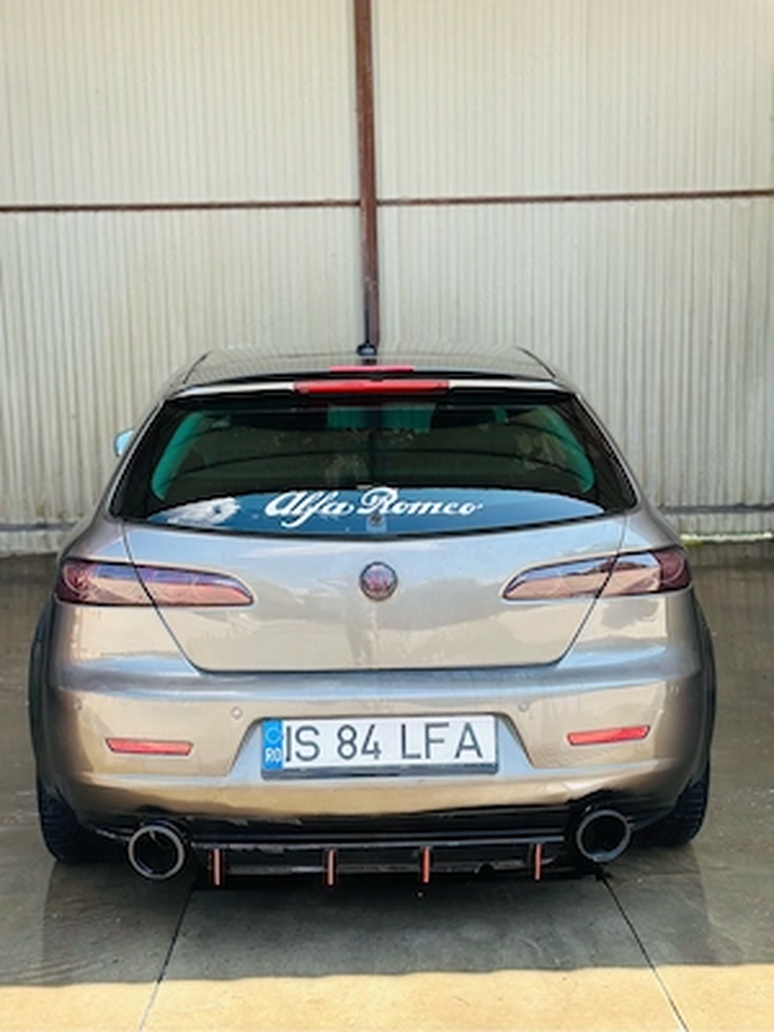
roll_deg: +0.7
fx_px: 1431
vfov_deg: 39.7
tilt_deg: -7.5
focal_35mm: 48
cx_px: 387
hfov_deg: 30.3
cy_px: 516
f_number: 1.78
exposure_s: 1/484
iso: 80
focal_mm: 6.86
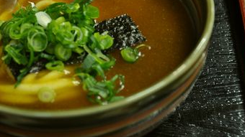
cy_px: 41
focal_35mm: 100
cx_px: 81
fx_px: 648
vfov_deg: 12.1
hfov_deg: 21.3
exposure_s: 1/6
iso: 800
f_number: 4.8
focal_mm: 45
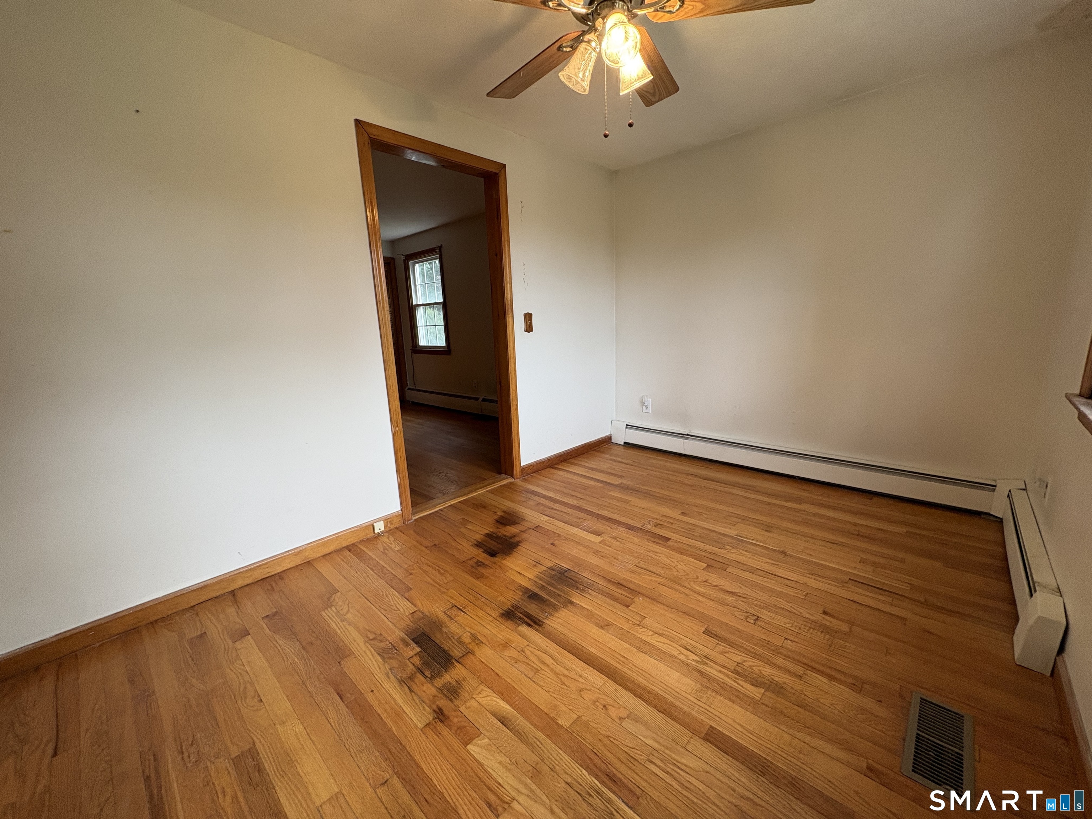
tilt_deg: -12.0
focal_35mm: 14
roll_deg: +2.6
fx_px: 442
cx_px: 546
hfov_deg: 102.1
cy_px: 410
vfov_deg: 85.7
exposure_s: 1/120
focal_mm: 2.22
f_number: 2.2
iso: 200
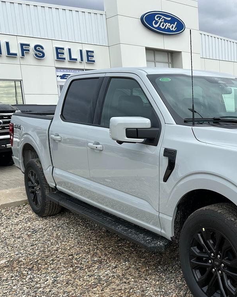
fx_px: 351
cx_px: 232
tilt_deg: -10.8
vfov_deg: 45.5
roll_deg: +2.5
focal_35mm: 40
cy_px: 183
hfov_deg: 34.3
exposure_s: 1/2967
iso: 80
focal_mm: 6.86
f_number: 1.78
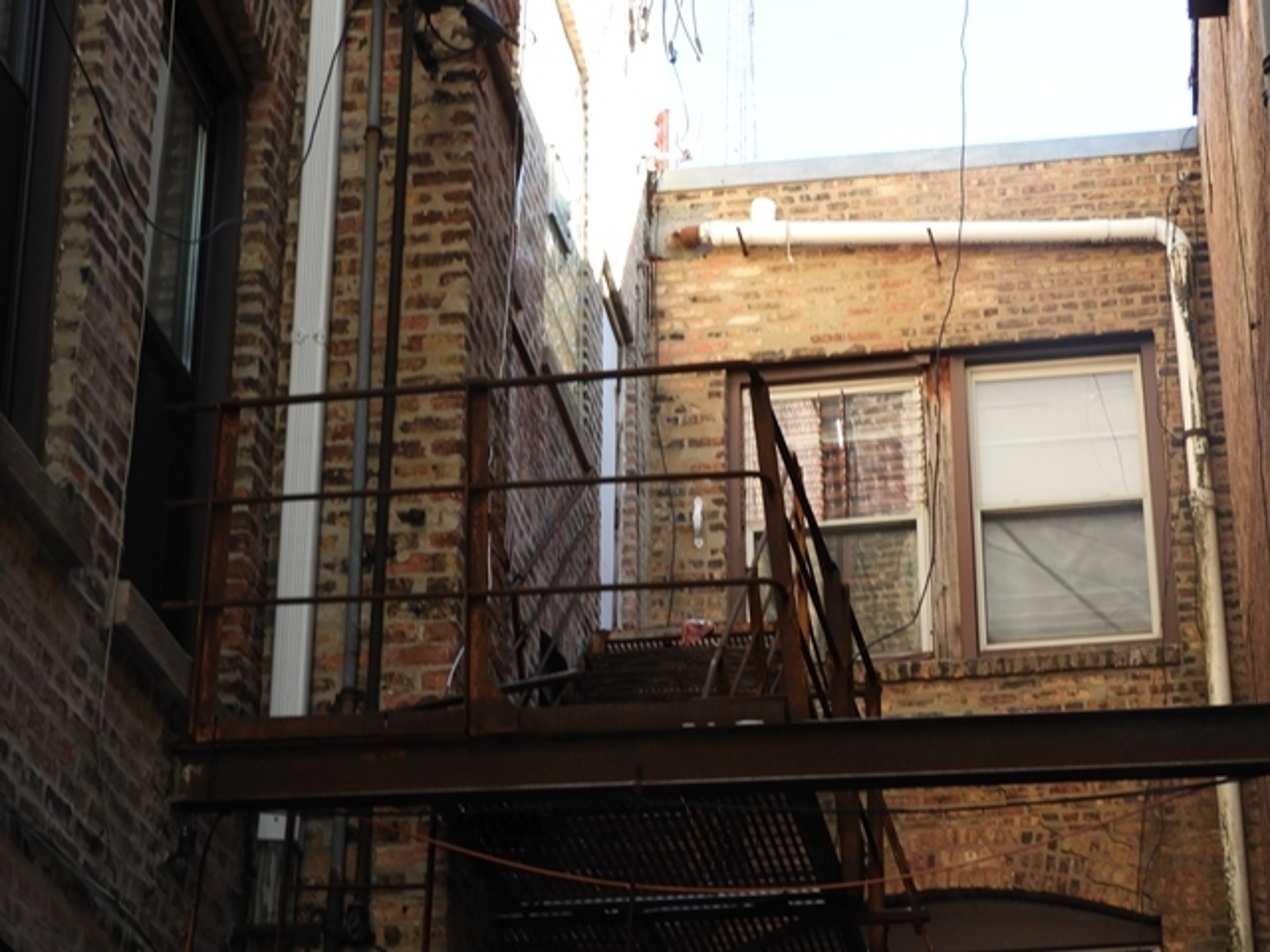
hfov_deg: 23.0
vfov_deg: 17.4
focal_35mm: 85
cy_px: 476
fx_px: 3119
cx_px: 635
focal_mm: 15.2
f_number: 4.5
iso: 100
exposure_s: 1/80
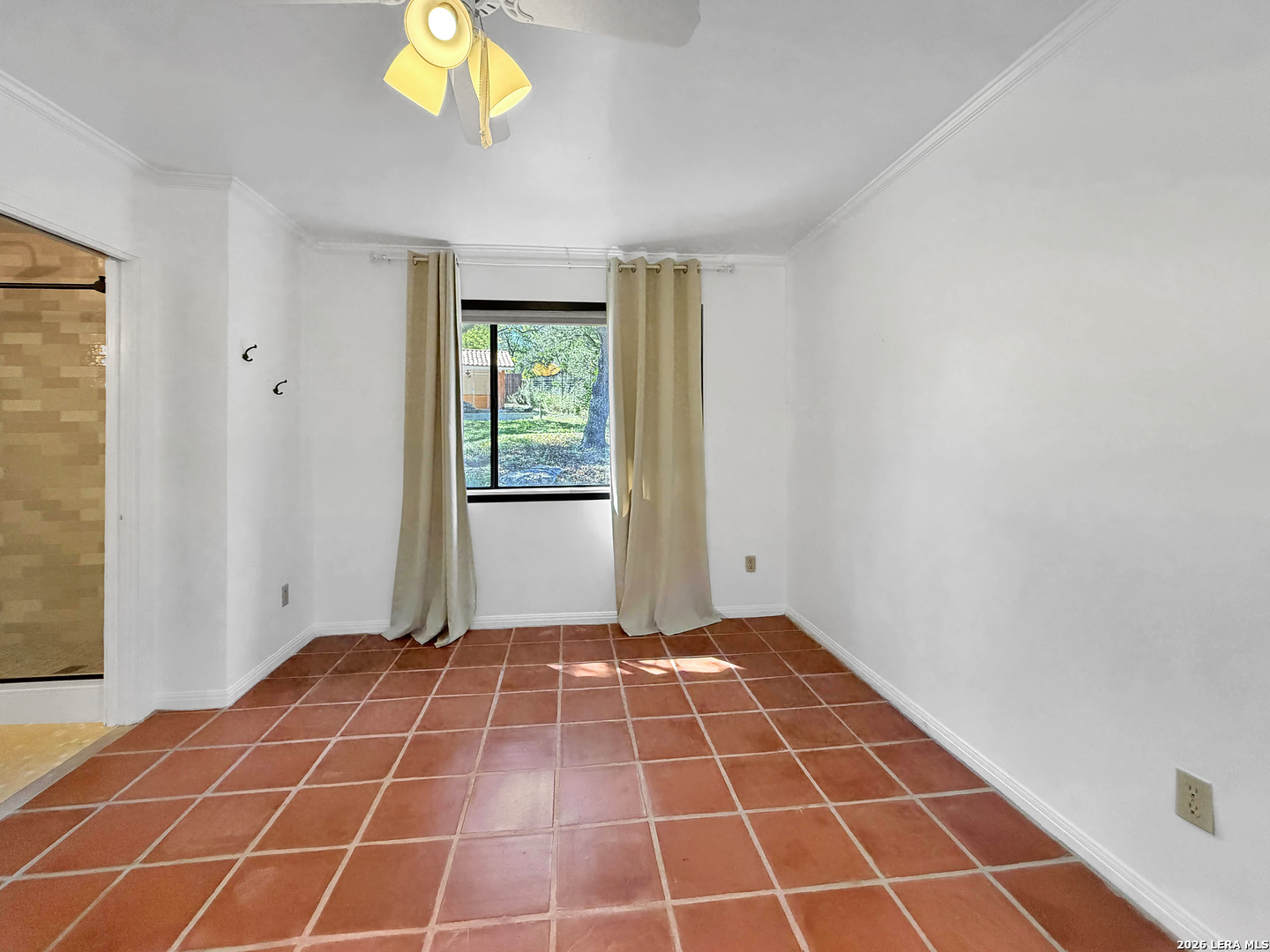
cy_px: 476
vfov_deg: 85.7
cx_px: 635
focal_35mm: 14
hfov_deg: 102.1
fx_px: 514
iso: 250
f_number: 2.2
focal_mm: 2.22
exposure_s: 1/120
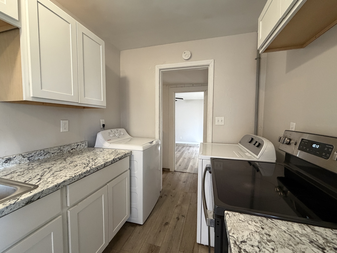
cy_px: 126
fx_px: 136
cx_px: 168
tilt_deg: -2.8
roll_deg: +2.0
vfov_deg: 85.7
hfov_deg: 102.1
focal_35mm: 14
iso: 500
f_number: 2.2
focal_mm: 2.22
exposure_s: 1/60
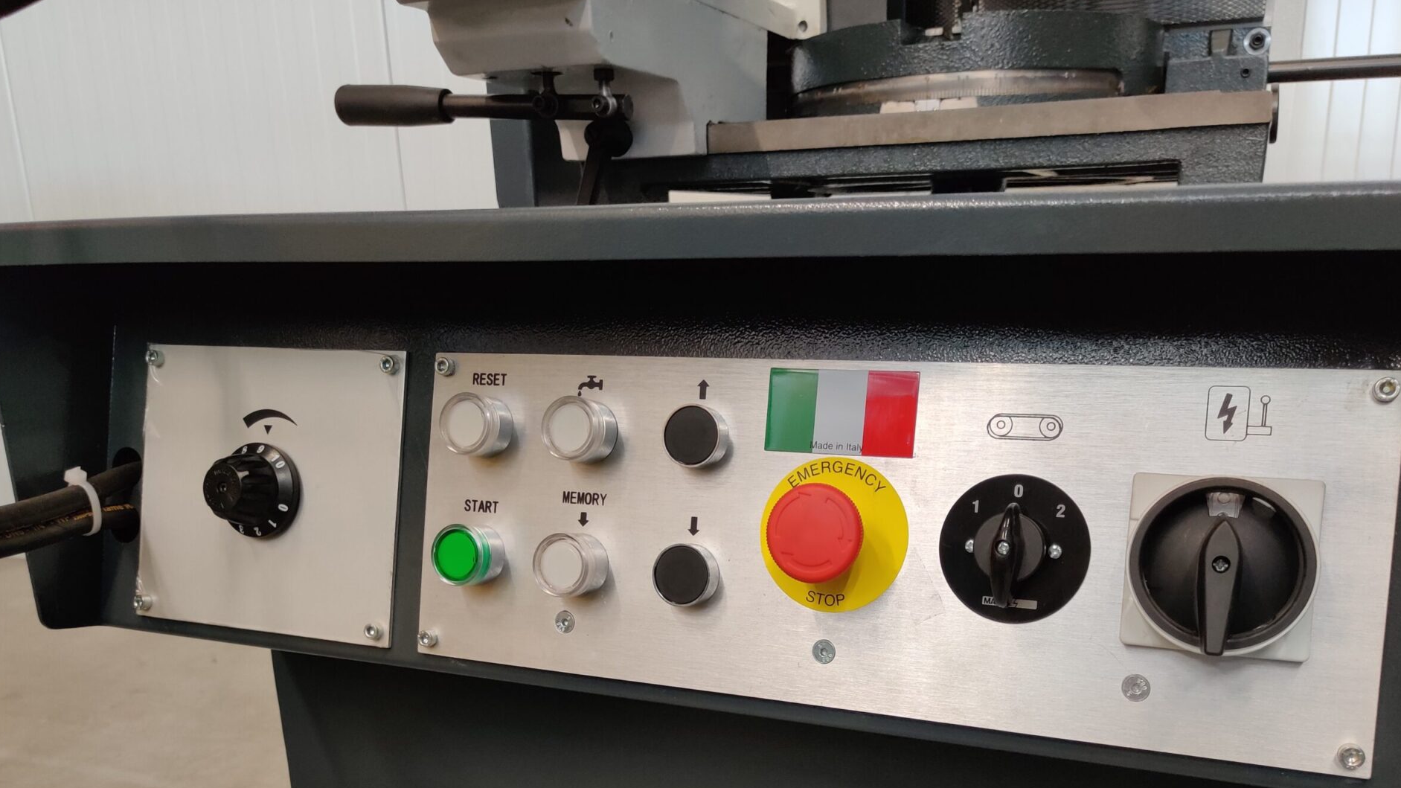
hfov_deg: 61.0
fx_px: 1189
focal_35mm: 32
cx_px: 743
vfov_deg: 36.0
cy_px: 566
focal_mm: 4.75
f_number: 1.65
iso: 500
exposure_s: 1/50
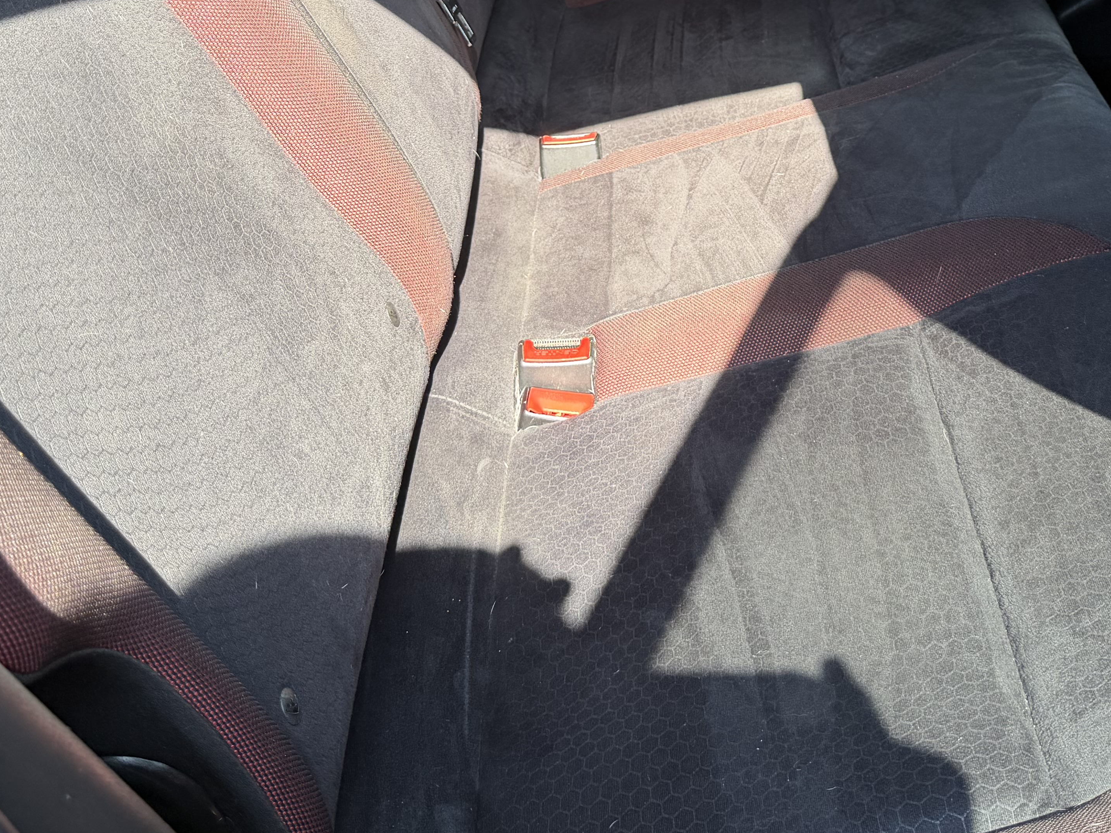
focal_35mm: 48
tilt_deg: -20.5
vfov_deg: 29.0
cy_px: 72
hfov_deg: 39.4
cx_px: 693
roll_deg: +6.7
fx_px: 1541
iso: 80
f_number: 1.78
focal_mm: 6.76
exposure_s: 1/191
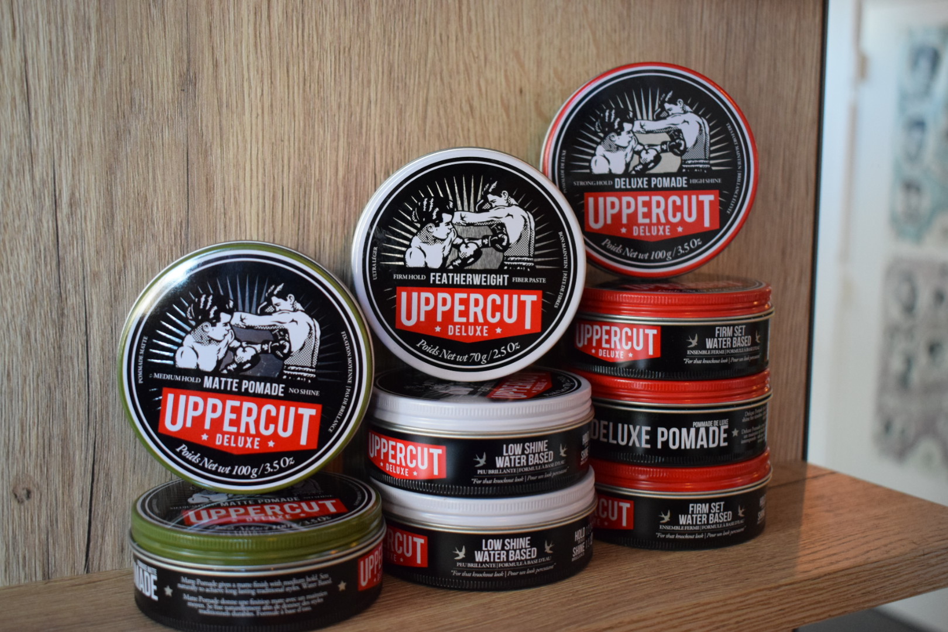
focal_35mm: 44
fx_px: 1145
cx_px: 474
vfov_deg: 30.8
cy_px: 316
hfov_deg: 45.0
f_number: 4.2
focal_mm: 29
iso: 2800
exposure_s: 1/125
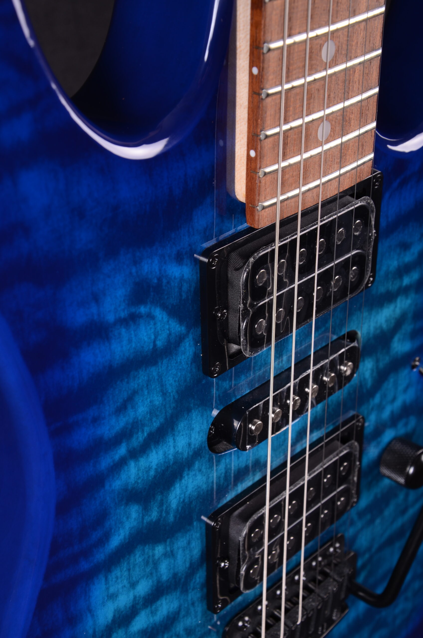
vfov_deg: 29.9
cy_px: 319
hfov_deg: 20.1
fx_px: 1195
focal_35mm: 68
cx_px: 212
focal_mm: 45
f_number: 11
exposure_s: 1/200
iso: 200
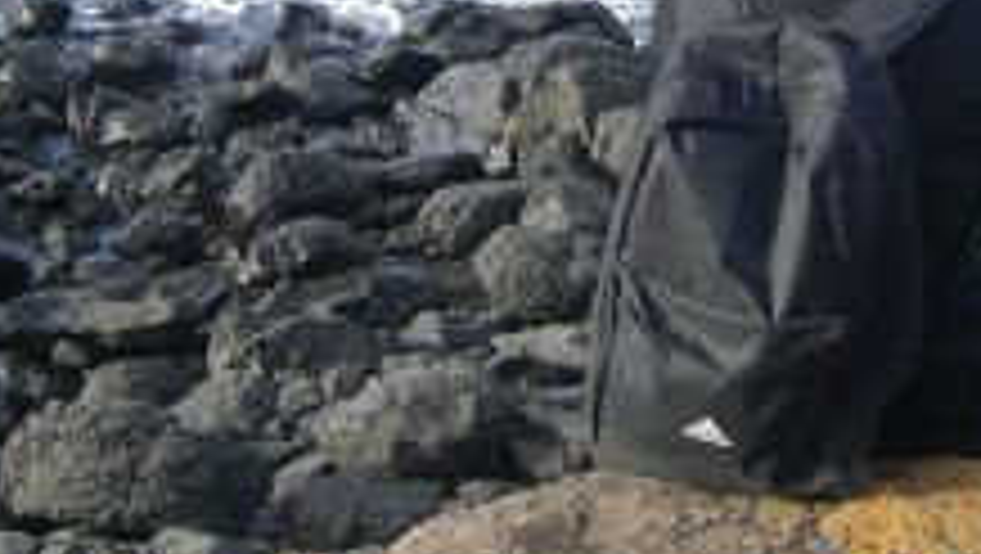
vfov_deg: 15.6
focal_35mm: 76
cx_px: 778
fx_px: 1978
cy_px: 0
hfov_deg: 27.3
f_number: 4
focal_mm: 7.9
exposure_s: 1/125
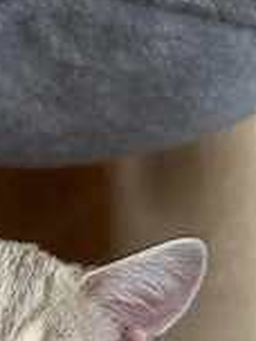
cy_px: 402
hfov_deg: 21.8
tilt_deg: +1.7
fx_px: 621
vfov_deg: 27.3
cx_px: -38
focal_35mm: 63
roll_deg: +0.1
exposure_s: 1/79
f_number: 1.78
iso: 250
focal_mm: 6.86
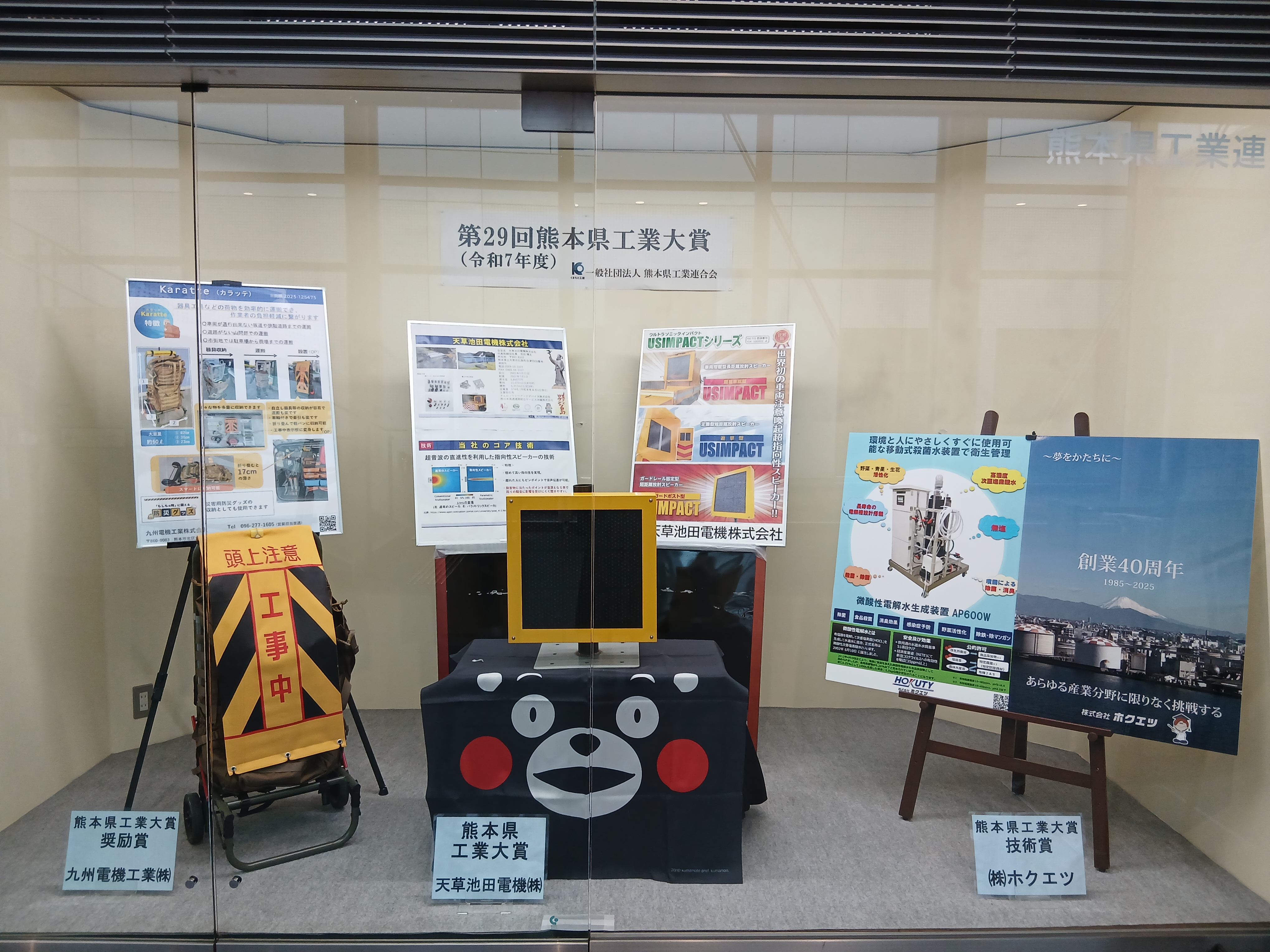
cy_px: 476
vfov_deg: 53.1
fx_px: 954
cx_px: 635
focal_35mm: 26
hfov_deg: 67.3
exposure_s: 1/60
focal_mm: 3.86
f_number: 1.8
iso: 125
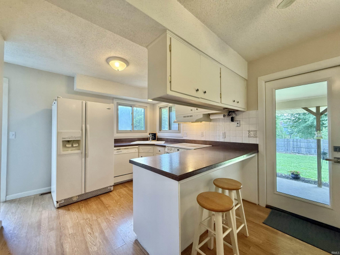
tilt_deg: +1.0
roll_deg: +0.1
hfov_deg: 102.1
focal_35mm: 14
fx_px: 137
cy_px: 128
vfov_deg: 85.7
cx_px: 170
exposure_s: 1/120
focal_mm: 2.22
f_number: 2.2
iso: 250
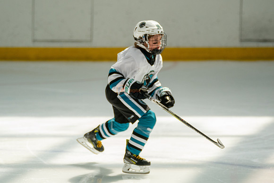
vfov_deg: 5.0
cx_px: 125
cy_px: 93
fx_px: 2087
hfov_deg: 7.5
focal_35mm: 274
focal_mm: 197
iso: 1600
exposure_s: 1/5000
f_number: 3.2
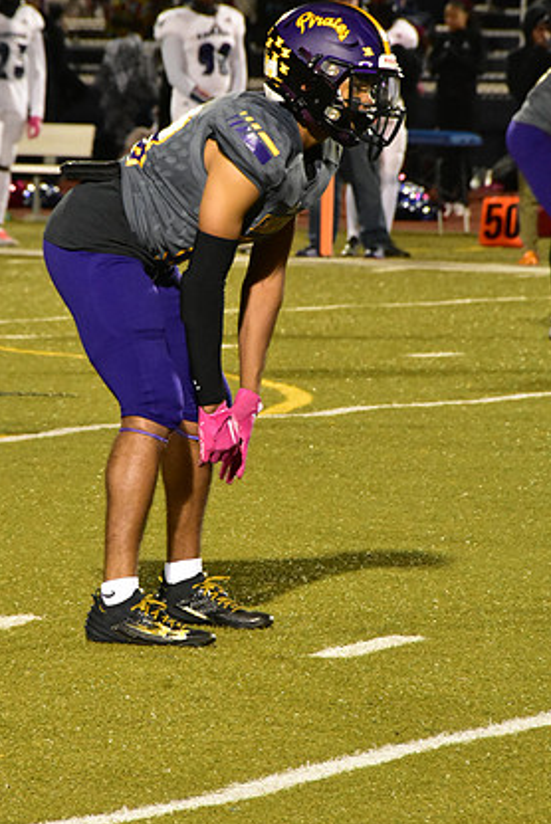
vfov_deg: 4.9
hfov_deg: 3.3
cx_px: 189
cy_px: 378
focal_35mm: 418
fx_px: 9580
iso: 7200
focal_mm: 200
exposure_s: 1/60
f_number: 11
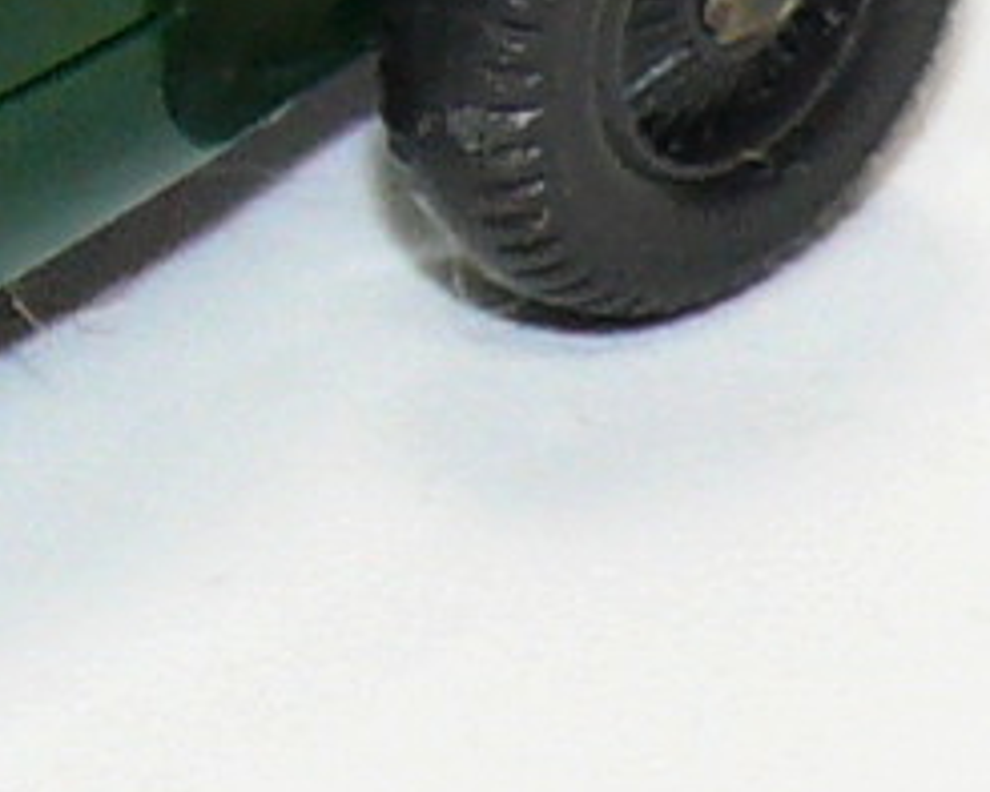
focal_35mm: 913
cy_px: -121
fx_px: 26762
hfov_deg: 2.1
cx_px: -584
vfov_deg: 1.7
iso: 100
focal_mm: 17.1
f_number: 4
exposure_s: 1/30
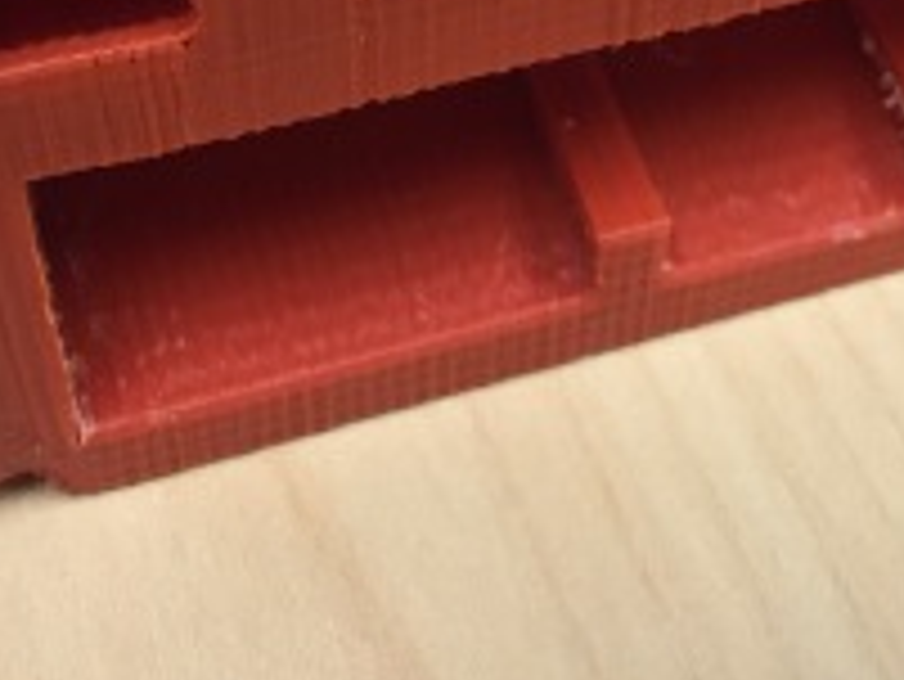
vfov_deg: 18.0
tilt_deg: -45.5
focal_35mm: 77
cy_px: -180
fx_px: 2012
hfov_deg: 25.2
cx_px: 578
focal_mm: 4.15
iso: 80
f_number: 2.2
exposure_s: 1/30
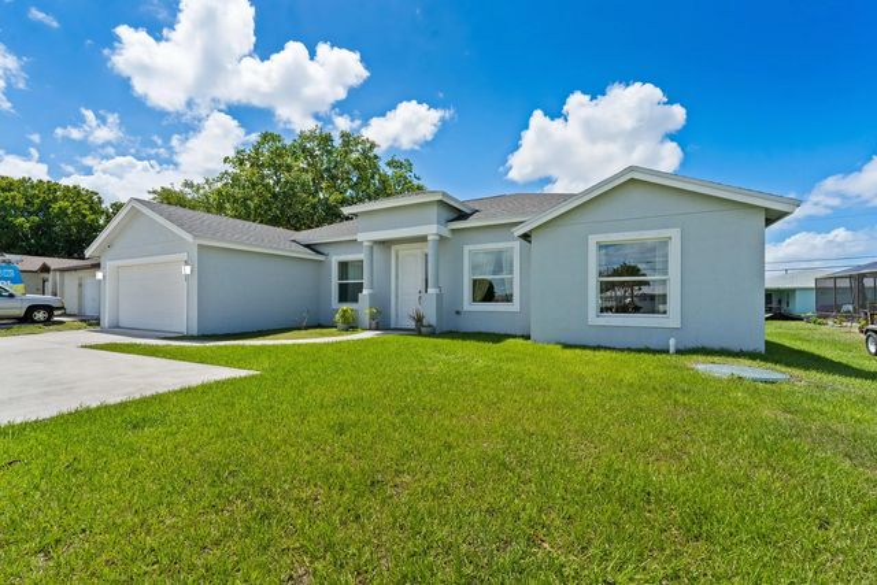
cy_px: 292
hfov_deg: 104.2
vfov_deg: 81.2
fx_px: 341
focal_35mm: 14
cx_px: 438
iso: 250
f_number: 9
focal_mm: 14
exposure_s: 1/640
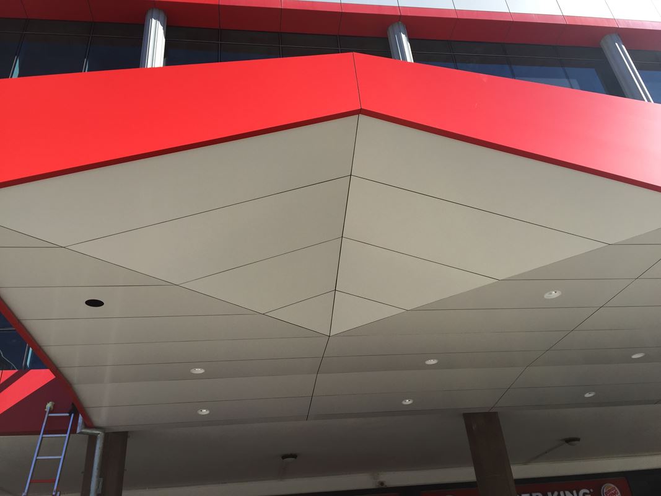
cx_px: 330
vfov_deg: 48.2
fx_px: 554
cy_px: 248
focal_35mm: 29
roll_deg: +2.7
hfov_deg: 61.7
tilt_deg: +32.6
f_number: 2.2
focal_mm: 4.15
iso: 32
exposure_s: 1/898
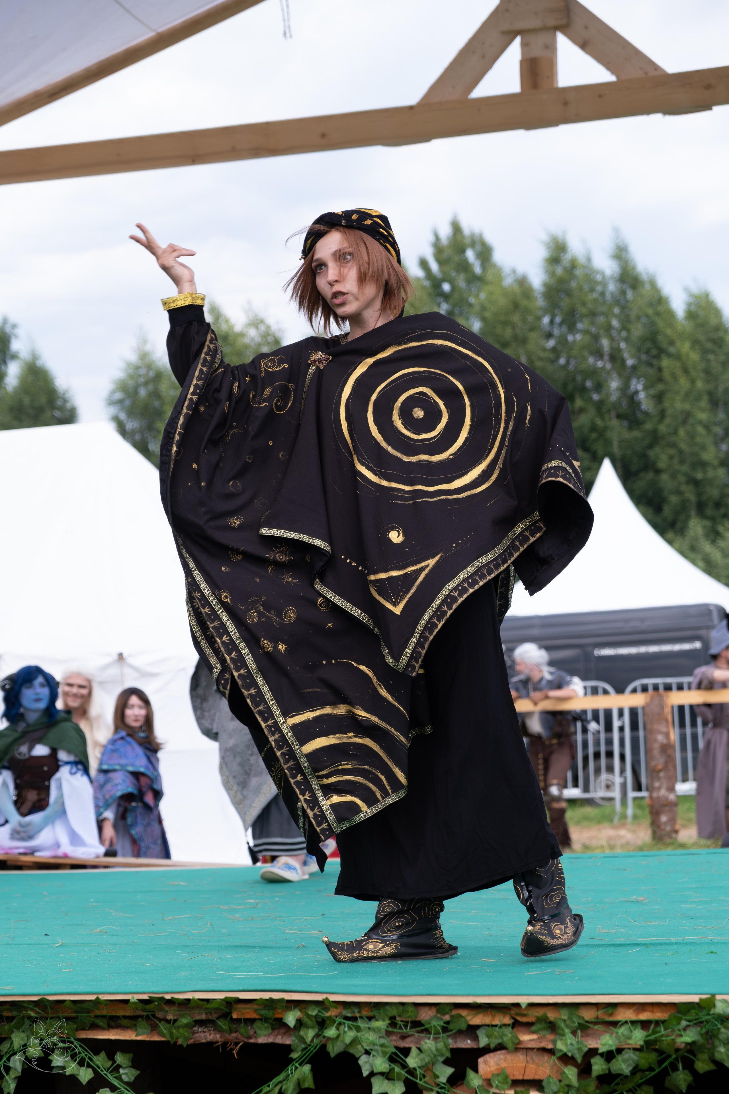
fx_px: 2521
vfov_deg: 24.5
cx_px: 364
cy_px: 547
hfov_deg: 16.5
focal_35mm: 83
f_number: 4
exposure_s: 1/800
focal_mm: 55
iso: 200
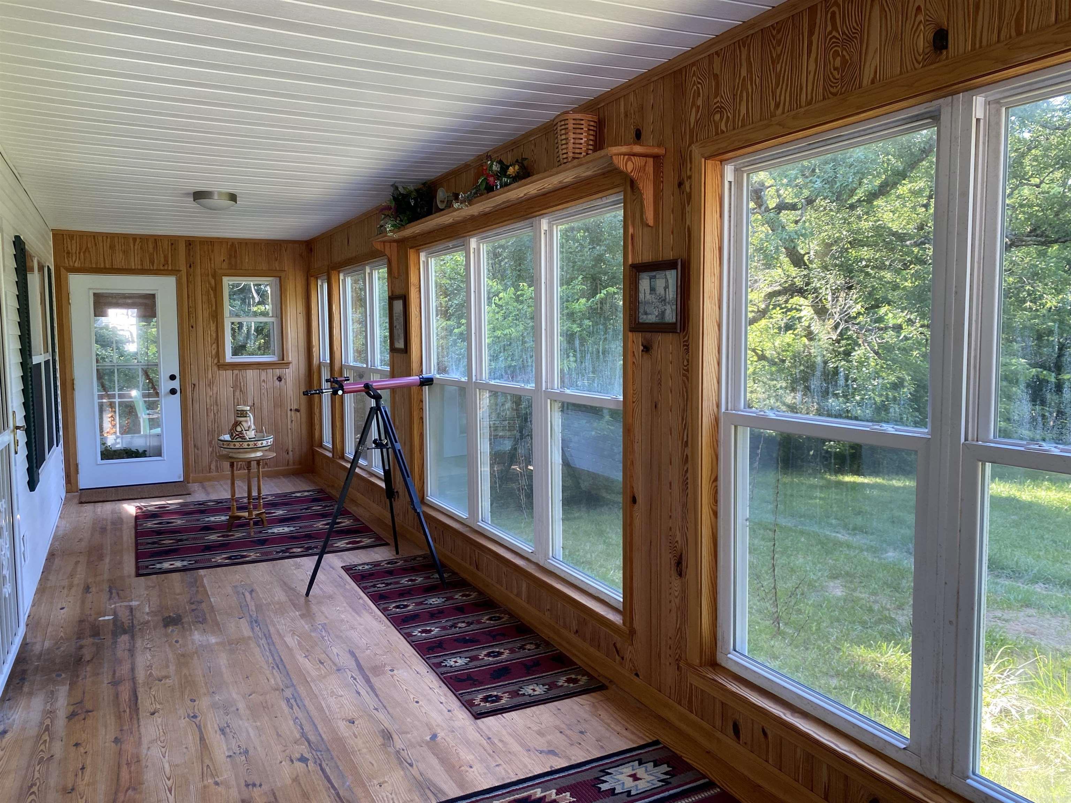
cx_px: 536
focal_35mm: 26
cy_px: 402
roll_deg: +0.6
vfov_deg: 53.1
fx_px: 804
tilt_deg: -2.9
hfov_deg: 67.3
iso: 100
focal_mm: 4.25
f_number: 1.8
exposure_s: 1/121
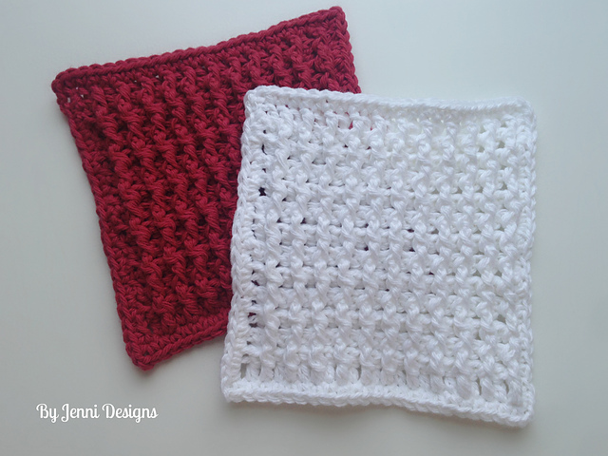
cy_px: 228
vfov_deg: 42.9
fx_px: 580
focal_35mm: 33
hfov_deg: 55.4
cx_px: 304
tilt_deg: -79.9
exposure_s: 1/40
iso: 50
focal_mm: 4.12
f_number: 2.4
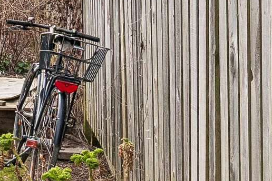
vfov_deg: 10.8
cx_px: -376
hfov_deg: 12.9
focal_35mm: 122
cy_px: -87
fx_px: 922
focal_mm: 14
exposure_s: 1/250
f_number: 10
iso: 200
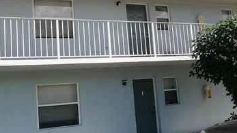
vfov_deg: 21.7
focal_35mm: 55
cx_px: 115
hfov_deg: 37.9
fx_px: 346
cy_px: 36
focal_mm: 5.2
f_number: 5
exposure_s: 1/400
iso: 80
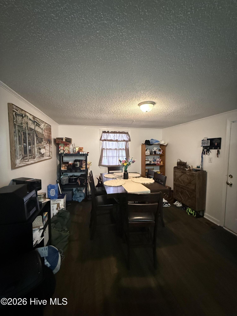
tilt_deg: -1.9
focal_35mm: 14
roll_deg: -0.2
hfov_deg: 85.7
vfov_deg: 102.1
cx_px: 118
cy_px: 158
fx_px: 128
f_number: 2.2
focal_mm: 2.22
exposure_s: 1/60
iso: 1000
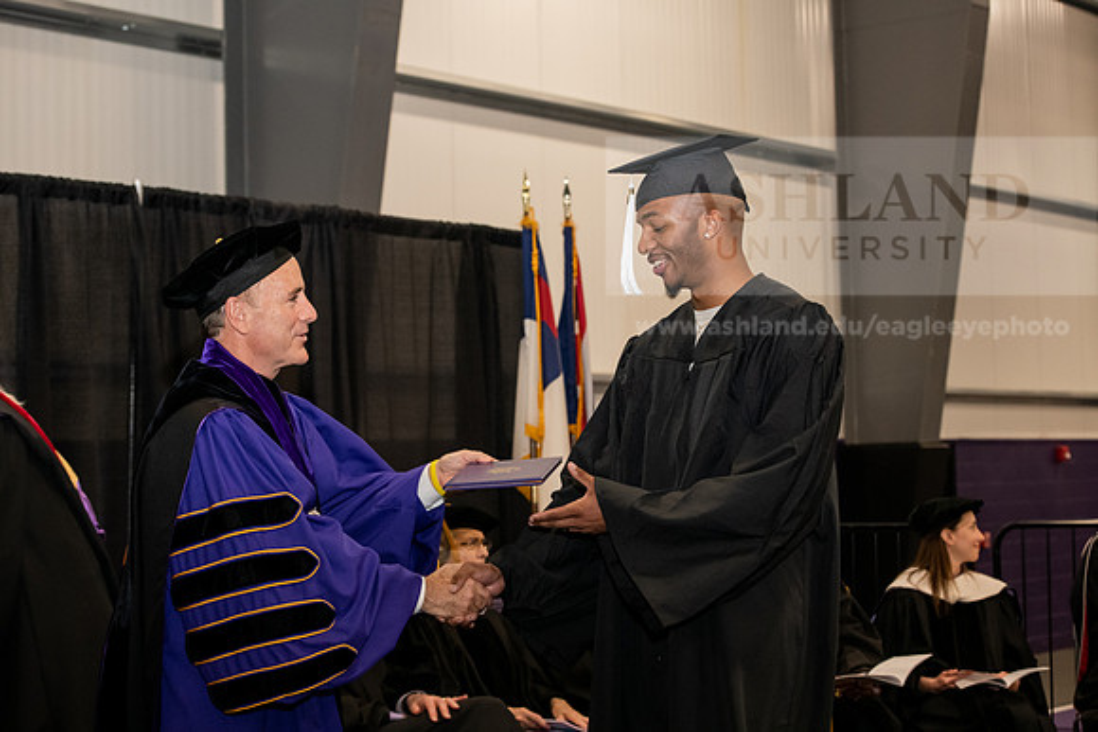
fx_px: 2135
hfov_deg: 28.8
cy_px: 366
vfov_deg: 19.5
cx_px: 549
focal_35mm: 70
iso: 2500
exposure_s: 1/200
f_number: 5.6
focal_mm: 70
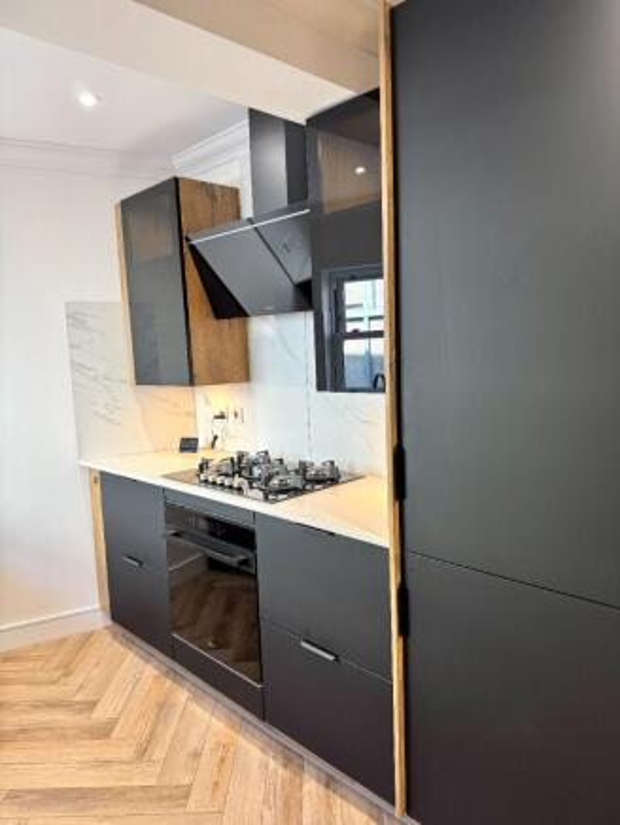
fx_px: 573
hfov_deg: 56.8
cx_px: 310
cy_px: 412
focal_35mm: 24
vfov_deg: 71.6
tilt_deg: -6.7
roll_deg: +1.9
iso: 160
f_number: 1.78
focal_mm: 6.76
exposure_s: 1/100
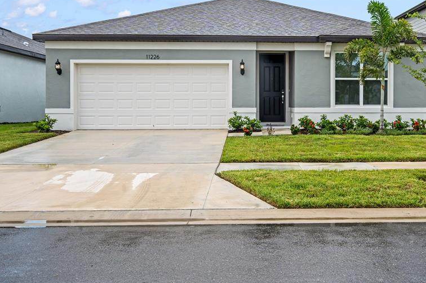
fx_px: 497
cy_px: 112
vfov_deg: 31.8
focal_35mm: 42
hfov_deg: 45.9
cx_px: 275
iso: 100
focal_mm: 31
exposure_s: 1/25
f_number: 11
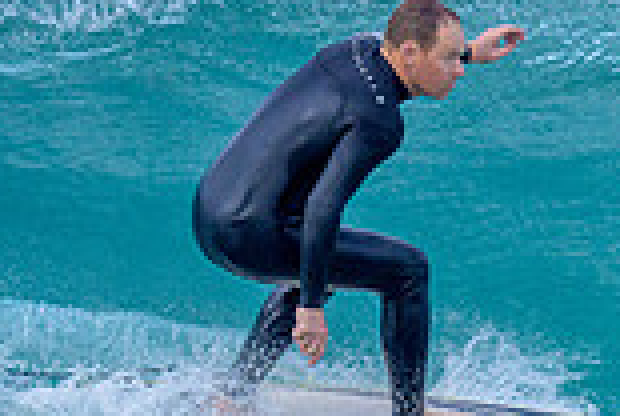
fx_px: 70884
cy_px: 456
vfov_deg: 0.3
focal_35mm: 4108
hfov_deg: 0.5
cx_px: 618
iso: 720
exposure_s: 1/2000
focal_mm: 800
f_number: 6.3
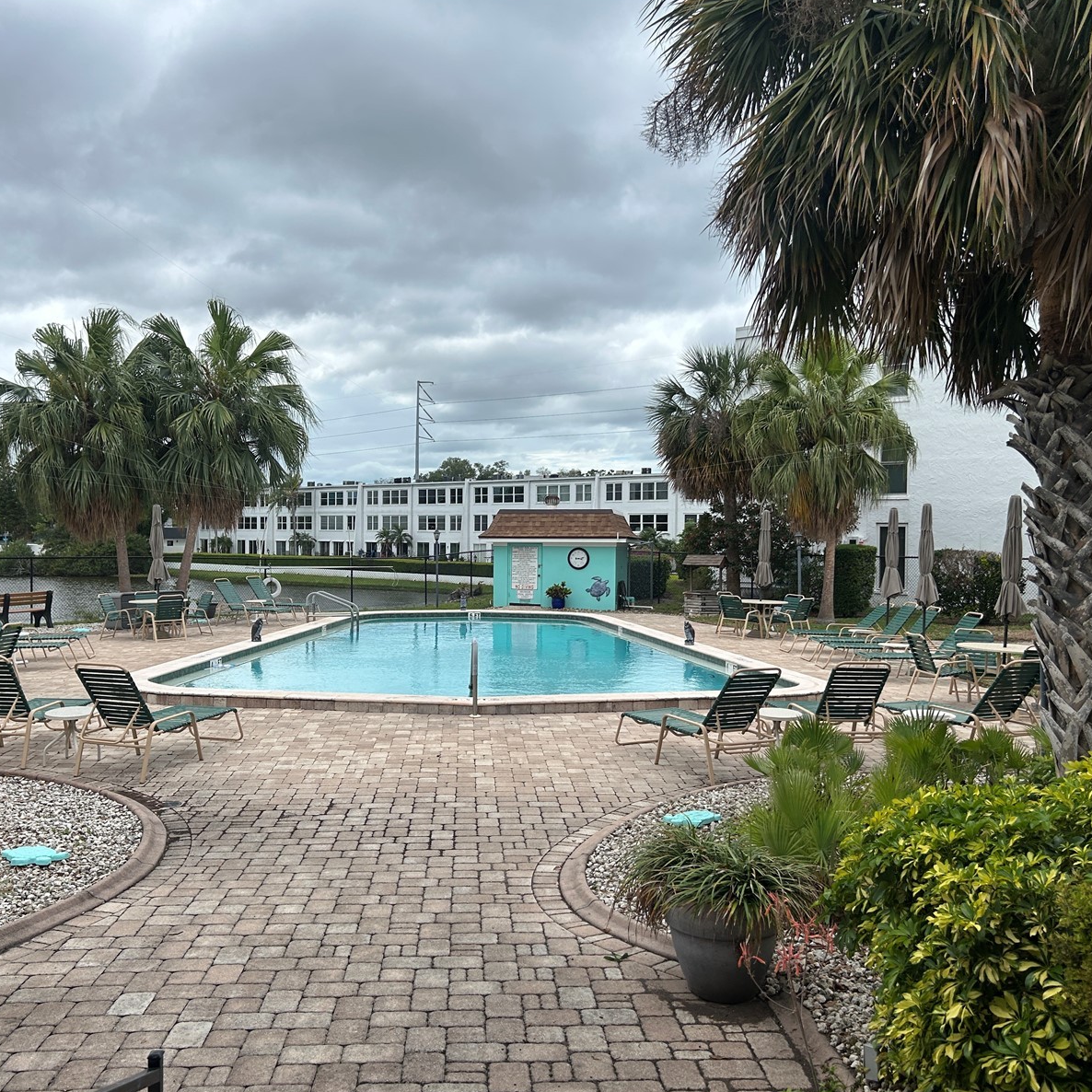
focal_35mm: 31
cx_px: 493
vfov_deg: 52.5
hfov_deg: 52.4
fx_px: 1106
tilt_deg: -1.4
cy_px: 544
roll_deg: -0.8
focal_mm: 5.7
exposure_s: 1/5882
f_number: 1.5
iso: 50
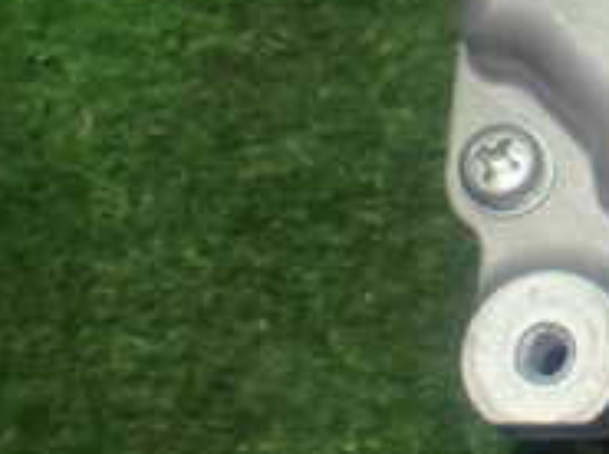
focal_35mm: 104
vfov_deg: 13.7
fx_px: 1826
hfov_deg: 16.9
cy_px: -125
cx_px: 958
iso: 200
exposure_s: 1/30
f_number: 2.4
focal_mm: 5.79
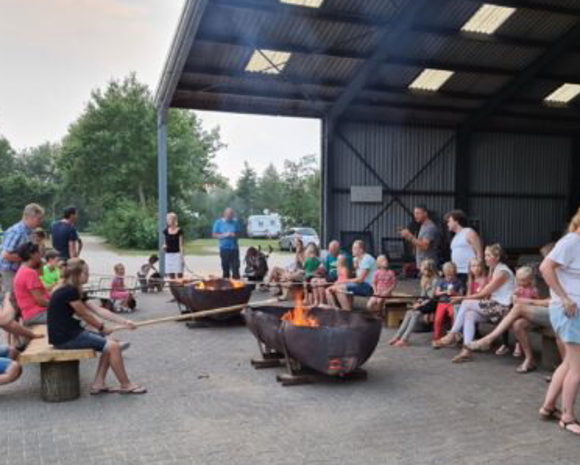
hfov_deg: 46.8
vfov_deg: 38.2
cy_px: 268
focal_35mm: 39
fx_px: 670
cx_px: 299
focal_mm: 5.4
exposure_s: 1/50
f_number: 1.8
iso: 80
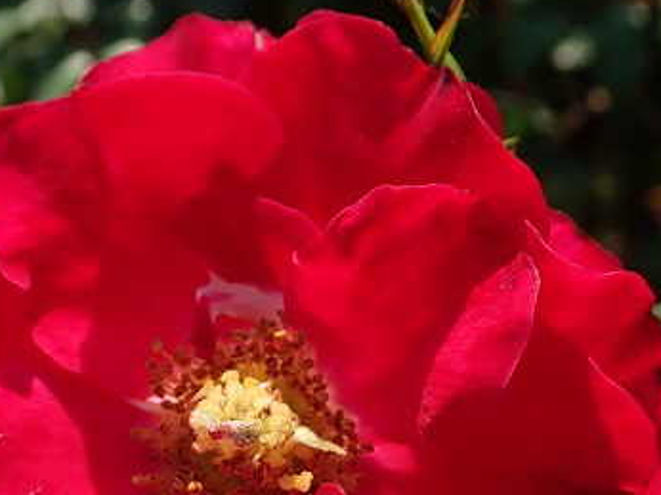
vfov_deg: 22.1
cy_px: 436
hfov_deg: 29.8
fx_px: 1240
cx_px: 266
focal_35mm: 65
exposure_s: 1/800
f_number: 3.2
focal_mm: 5.5
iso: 100
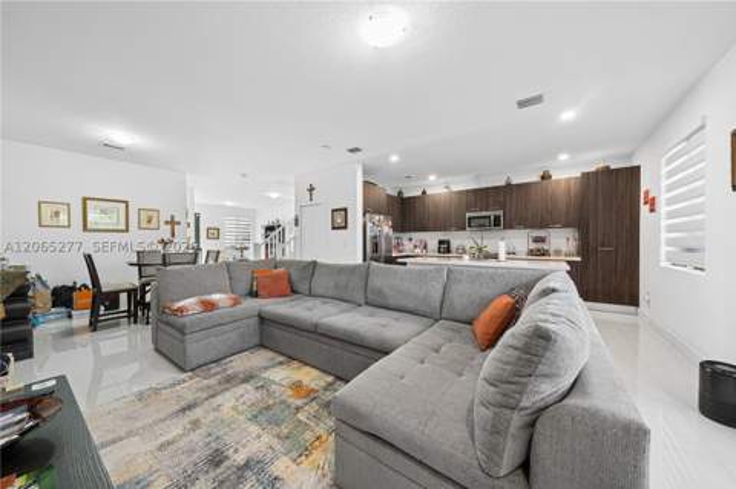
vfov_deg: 89.9
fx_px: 245
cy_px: 244
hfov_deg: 112.7
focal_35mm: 12
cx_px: 368
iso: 100
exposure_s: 1
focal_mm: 12
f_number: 11
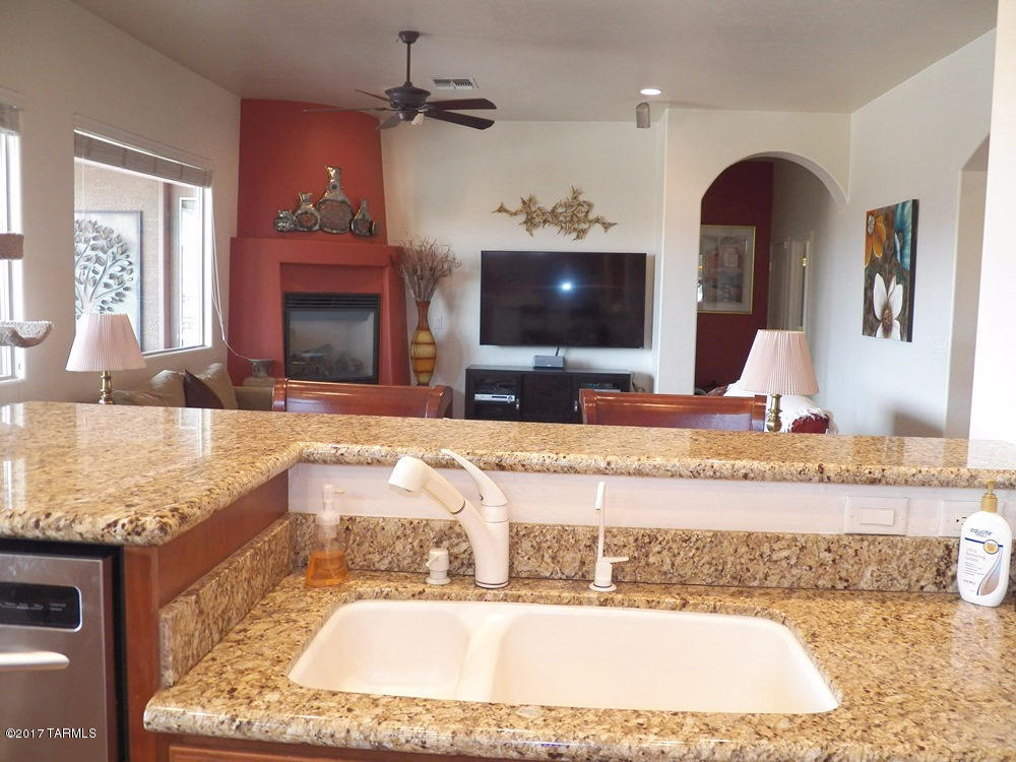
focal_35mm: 31
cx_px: 508
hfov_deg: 58.4
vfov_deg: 45.4
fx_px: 910
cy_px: 381
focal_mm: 5.5
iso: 160
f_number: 2.8
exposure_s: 1/30
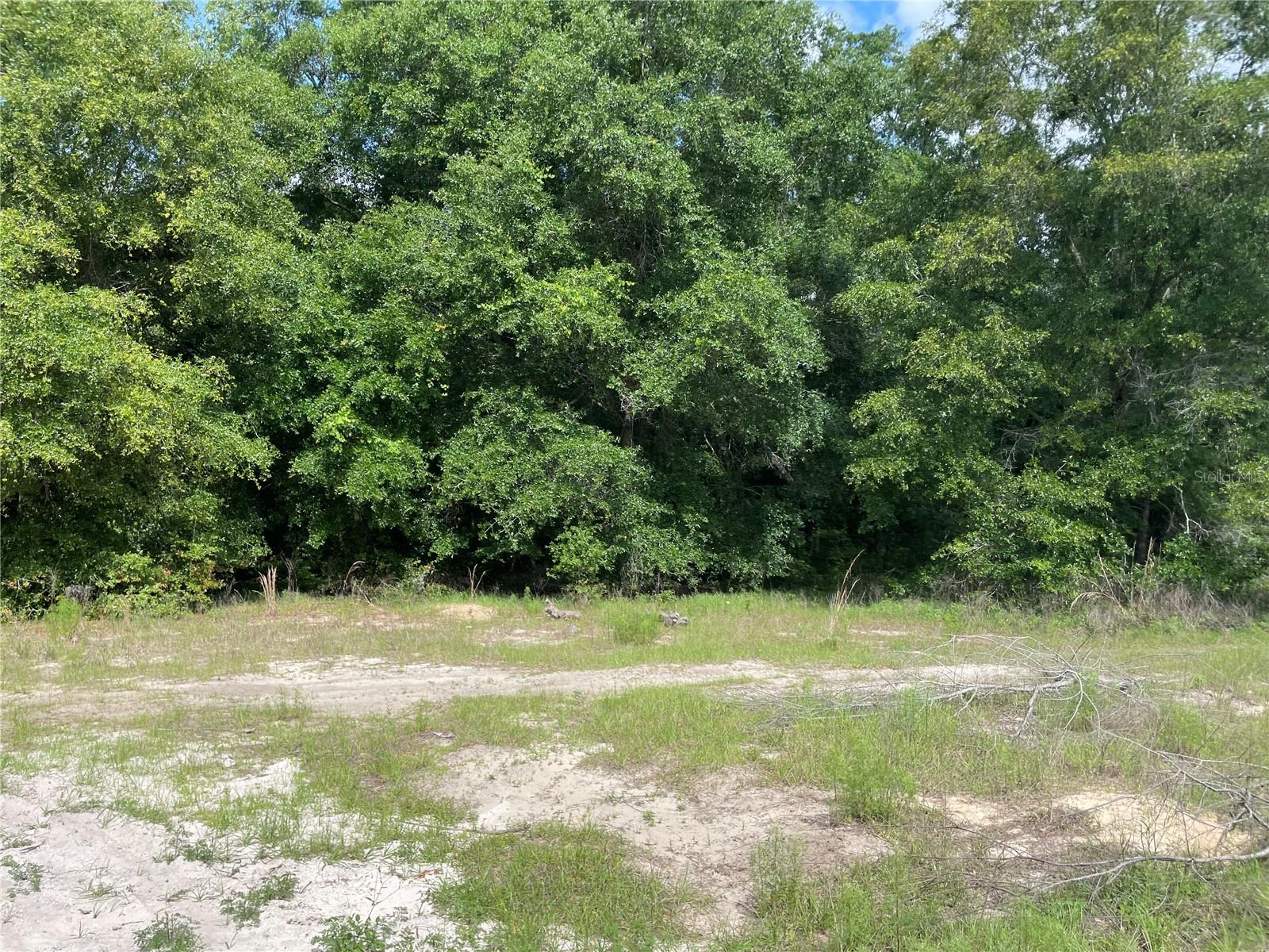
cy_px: 476
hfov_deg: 67.3
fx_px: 953
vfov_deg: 53.1
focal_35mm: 26
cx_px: 634
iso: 32
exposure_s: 1/1689
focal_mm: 4.2
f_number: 1.6
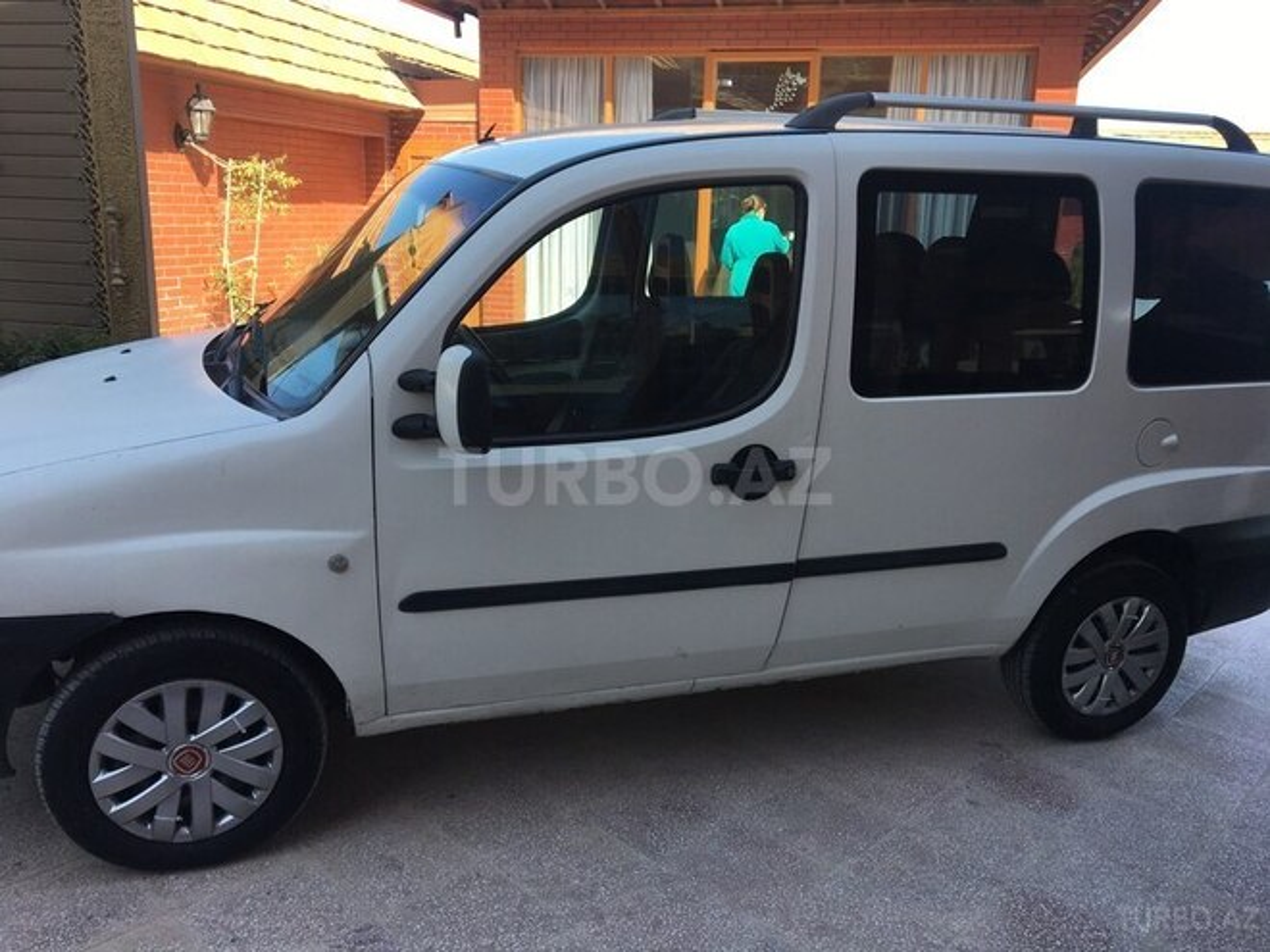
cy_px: 476
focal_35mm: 29
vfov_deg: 48.2
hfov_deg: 61.7
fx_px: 1064
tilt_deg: -12.9
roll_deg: -2.3
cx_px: 635
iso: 25
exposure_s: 1/353
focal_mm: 4.15
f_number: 2.2
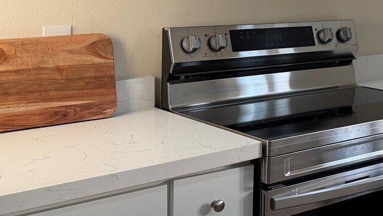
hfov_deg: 29.2
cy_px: -11
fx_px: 670
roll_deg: +1.0
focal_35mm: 66
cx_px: 408
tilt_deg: +0.0
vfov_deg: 17.7
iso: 64
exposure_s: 1/167
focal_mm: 6.76
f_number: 1.78
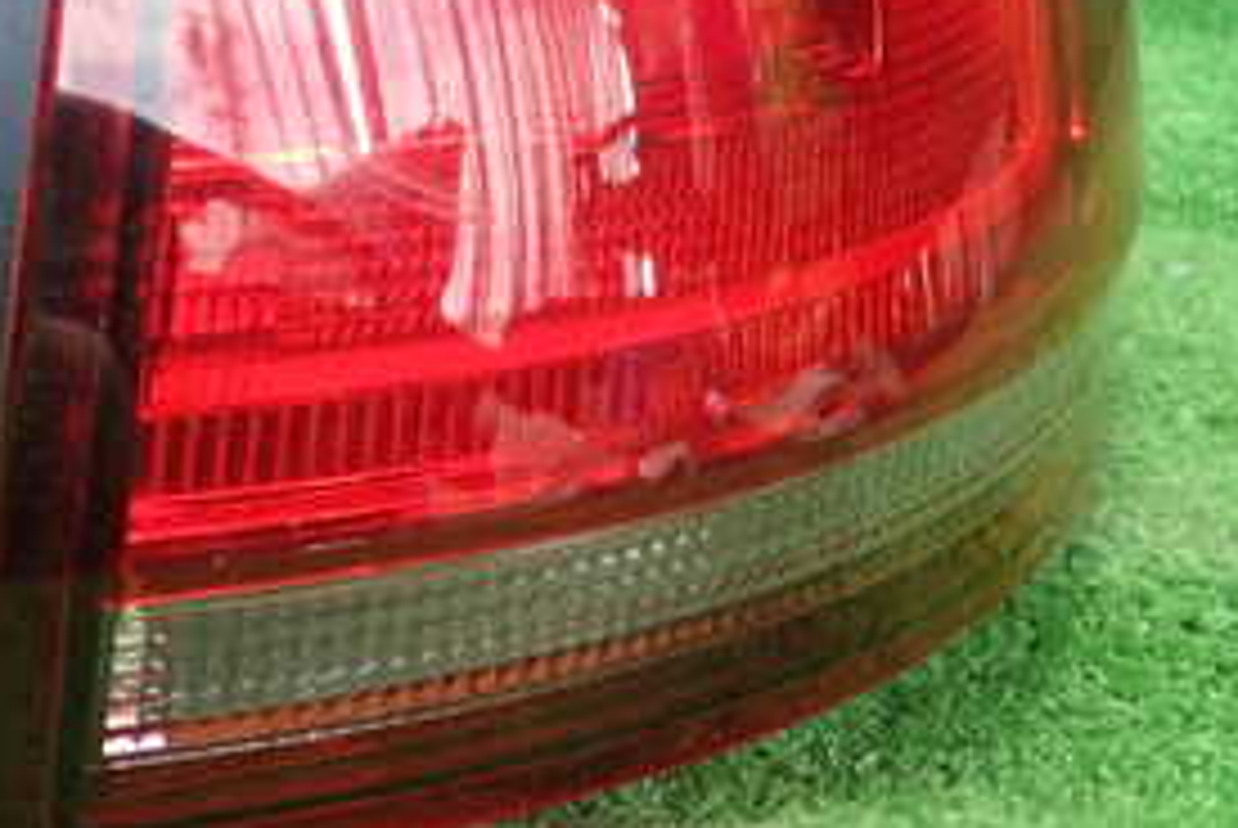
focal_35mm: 68
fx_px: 2341
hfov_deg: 29.2
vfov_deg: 19.8
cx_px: 333
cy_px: 158
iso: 500
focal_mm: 5.5
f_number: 2.3
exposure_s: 1/125
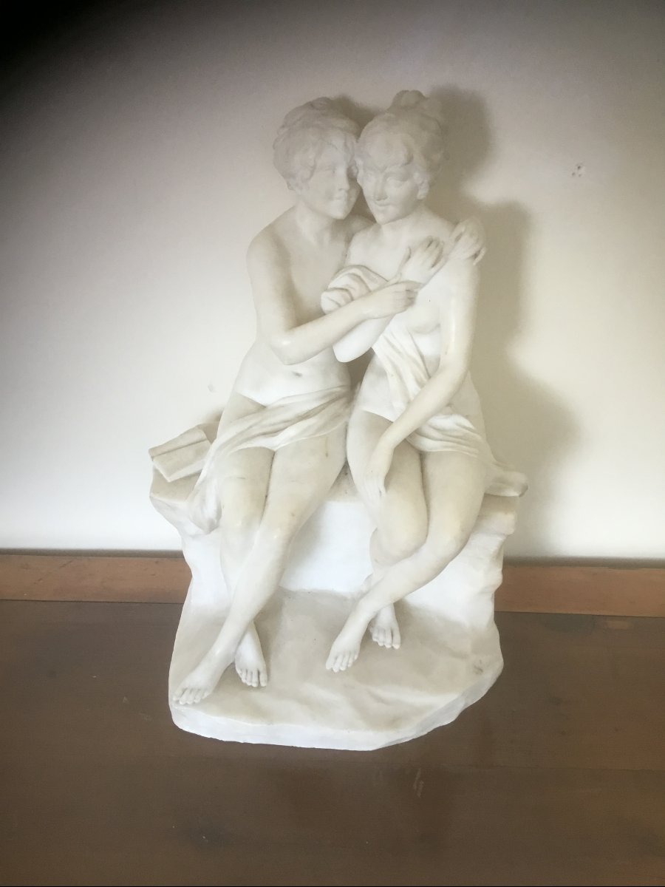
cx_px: 332
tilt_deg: -30.2
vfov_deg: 58.4
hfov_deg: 45.4
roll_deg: +0.6
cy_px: 444
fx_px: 794
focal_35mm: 31
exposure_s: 1/33
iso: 50
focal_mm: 3.3
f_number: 2.4
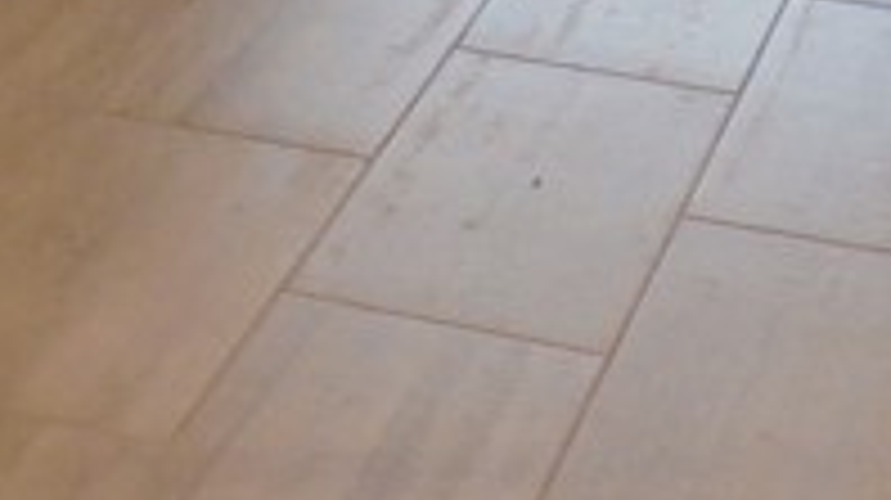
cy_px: -995
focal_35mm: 141
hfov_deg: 14.7
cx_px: -189
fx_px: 3329
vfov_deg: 7.5
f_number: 3
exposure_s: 1/40
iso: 200
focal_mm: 4.5
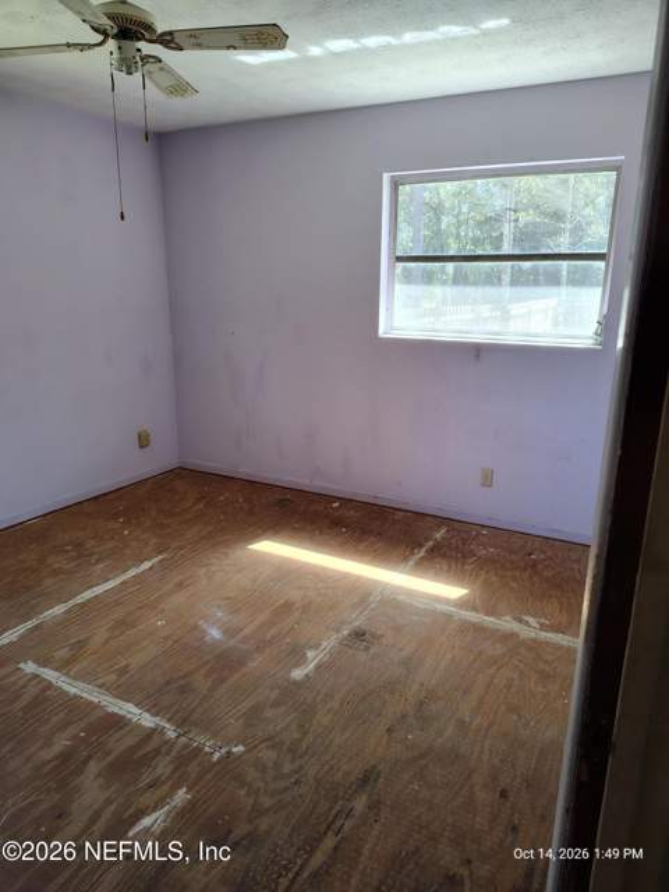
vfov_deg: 71.6
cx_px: 334
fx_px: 618
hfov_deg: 56.8
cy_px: 446
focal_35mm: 24
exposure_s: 1/111
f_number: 1.8
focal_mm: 5.56
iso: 290
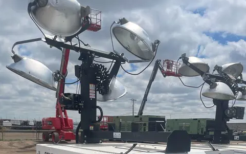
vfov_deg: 27.8
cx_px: 113
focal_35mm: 42
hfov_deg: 47.1
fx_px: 282
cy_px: 171
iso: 32
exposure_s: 1/8403
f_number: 1.6
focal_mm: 4.2
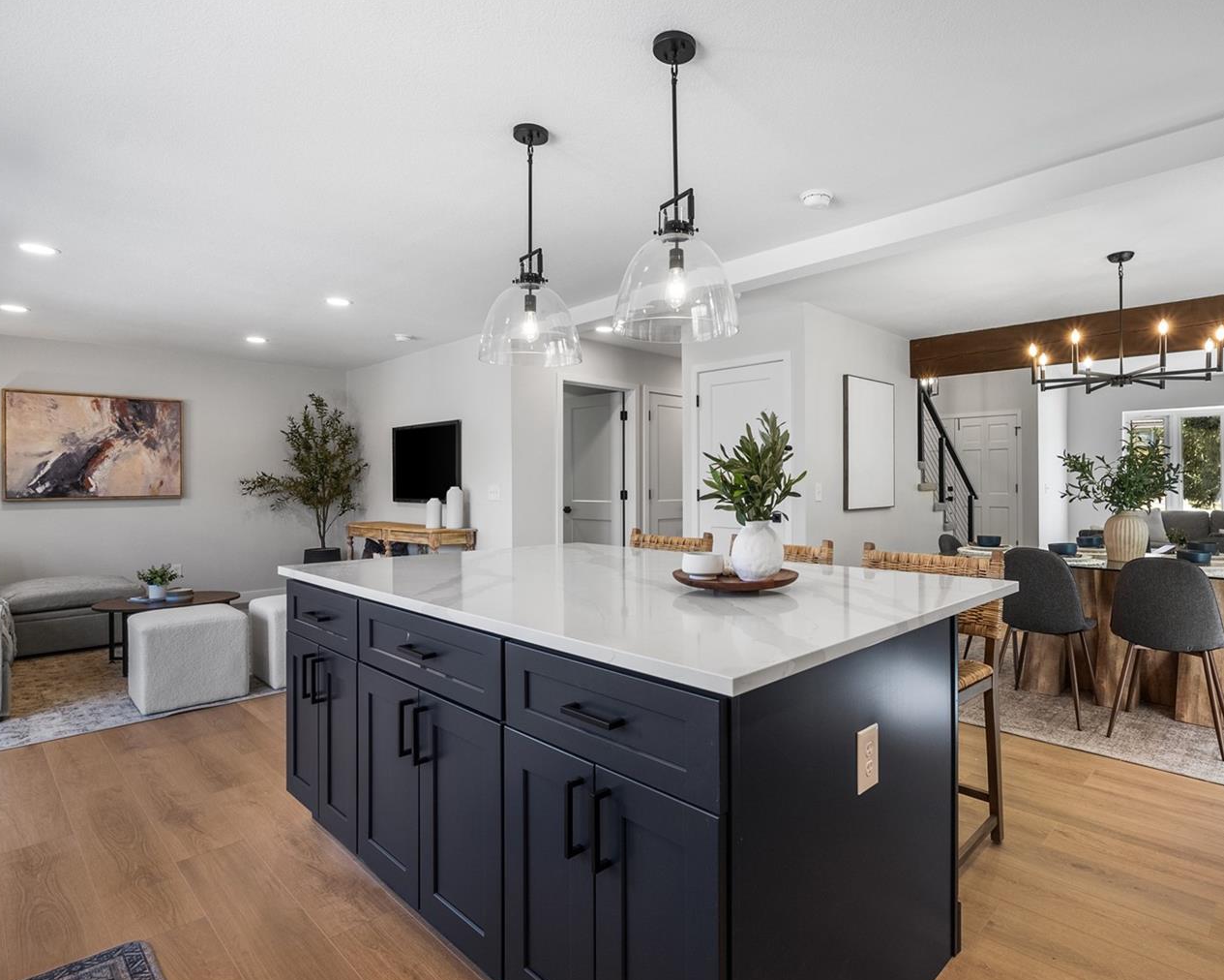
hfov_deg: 82.9
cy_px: 480
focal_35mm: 19
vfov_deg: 70.8
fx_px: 688
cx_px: 689
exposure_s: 1/160
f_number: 8
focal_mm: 16
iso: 200
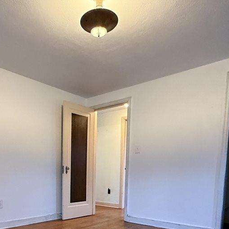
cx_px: 79
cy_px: 199
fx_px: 232
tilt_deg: -7.0
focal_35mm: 31
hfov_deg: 51.7
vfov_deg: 48.0
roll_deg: -0.8
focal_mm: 2.22
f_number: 2.2
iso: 640
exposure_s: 1/60
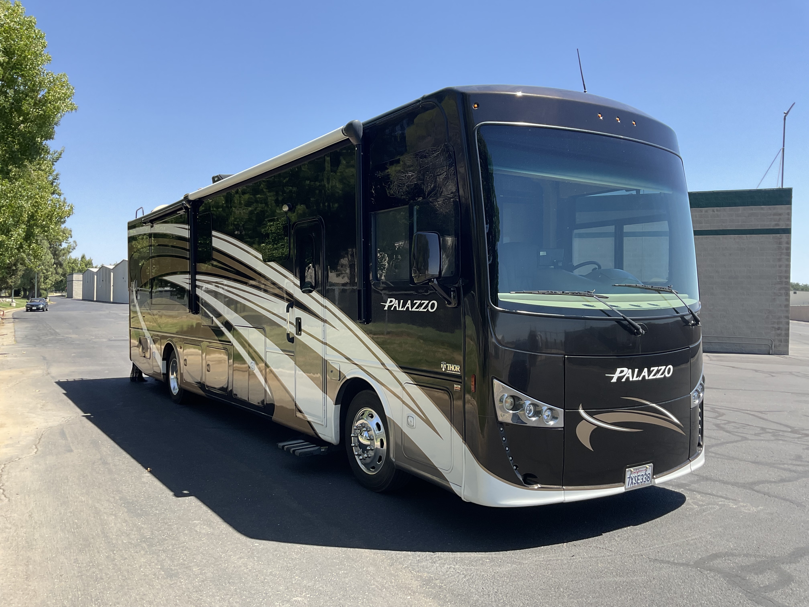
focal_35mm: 29
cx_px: 404
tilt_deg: +0.1
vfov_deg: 48.2
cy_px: 304
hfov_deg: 61.7
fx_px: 678
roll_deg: -0.8
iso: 16
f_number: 1.8
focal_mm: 3
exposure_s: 1/855
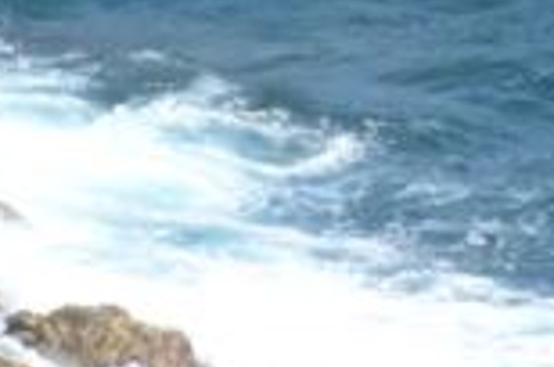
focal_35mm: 511
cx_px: -371
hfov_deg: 4.0
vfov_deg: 2.7
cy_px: 459
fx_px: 7847
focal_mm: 82
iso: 200
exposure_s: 1/80
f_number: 22
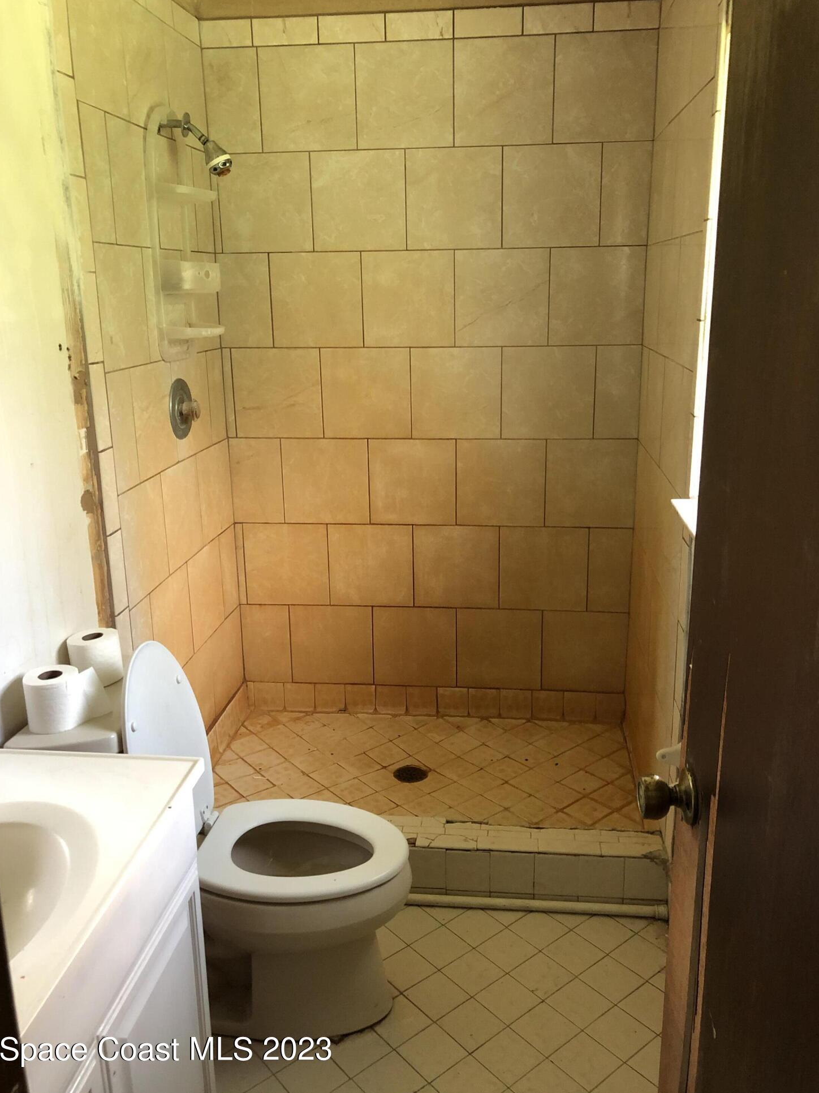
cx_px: 420
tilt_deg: -14.1
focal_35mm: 29
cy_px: 535
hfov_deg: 48.2
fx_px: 915
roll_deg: +0.6
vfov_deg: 61.7
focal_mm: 4
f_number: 1.8
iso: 64
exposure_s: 1/15
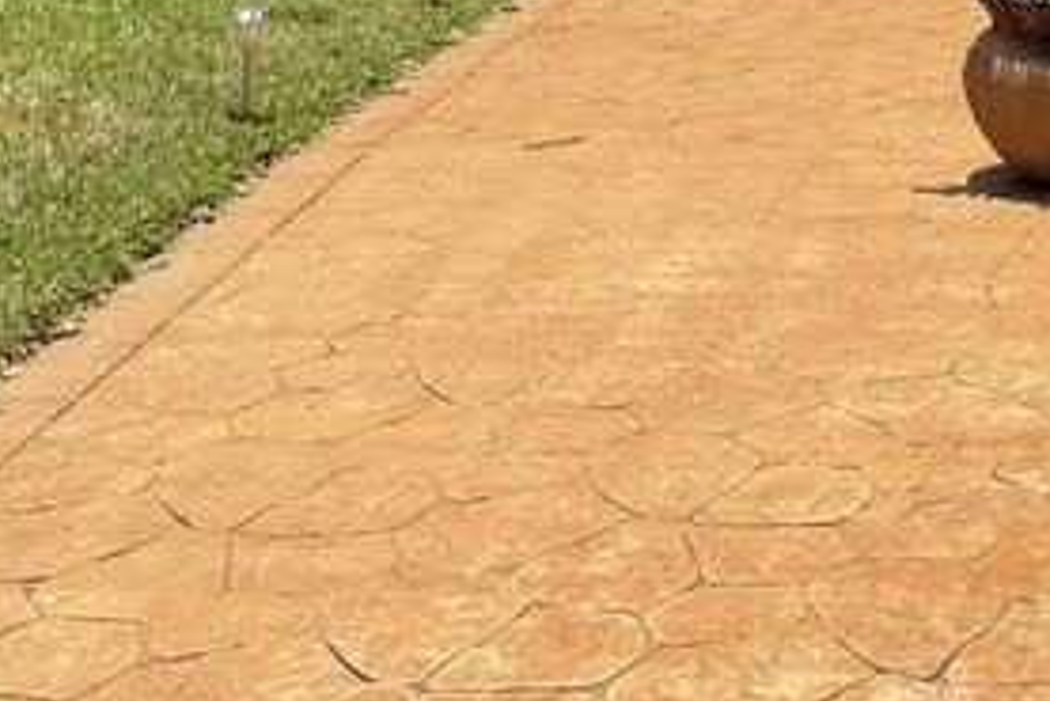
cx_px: 815
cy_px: -474
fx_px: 2918
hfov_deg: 20.2
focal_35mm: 100
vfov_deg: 12.7
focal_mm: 5.1
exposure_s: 1/3559
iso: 32
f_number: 1.6
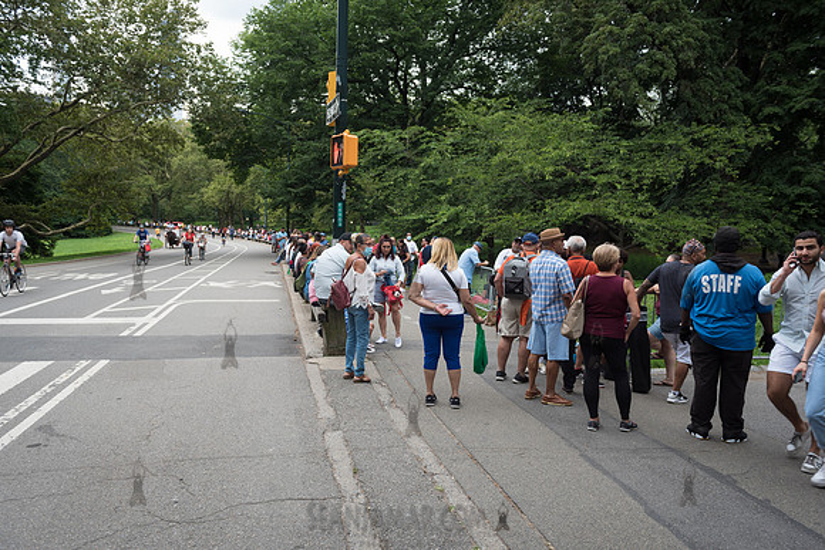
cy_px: 275
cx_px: 412
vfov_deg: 48.0
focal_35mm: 27
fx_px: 619
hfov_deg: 67.4
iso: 250
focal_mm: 27
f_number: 4.5
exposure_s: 1/160
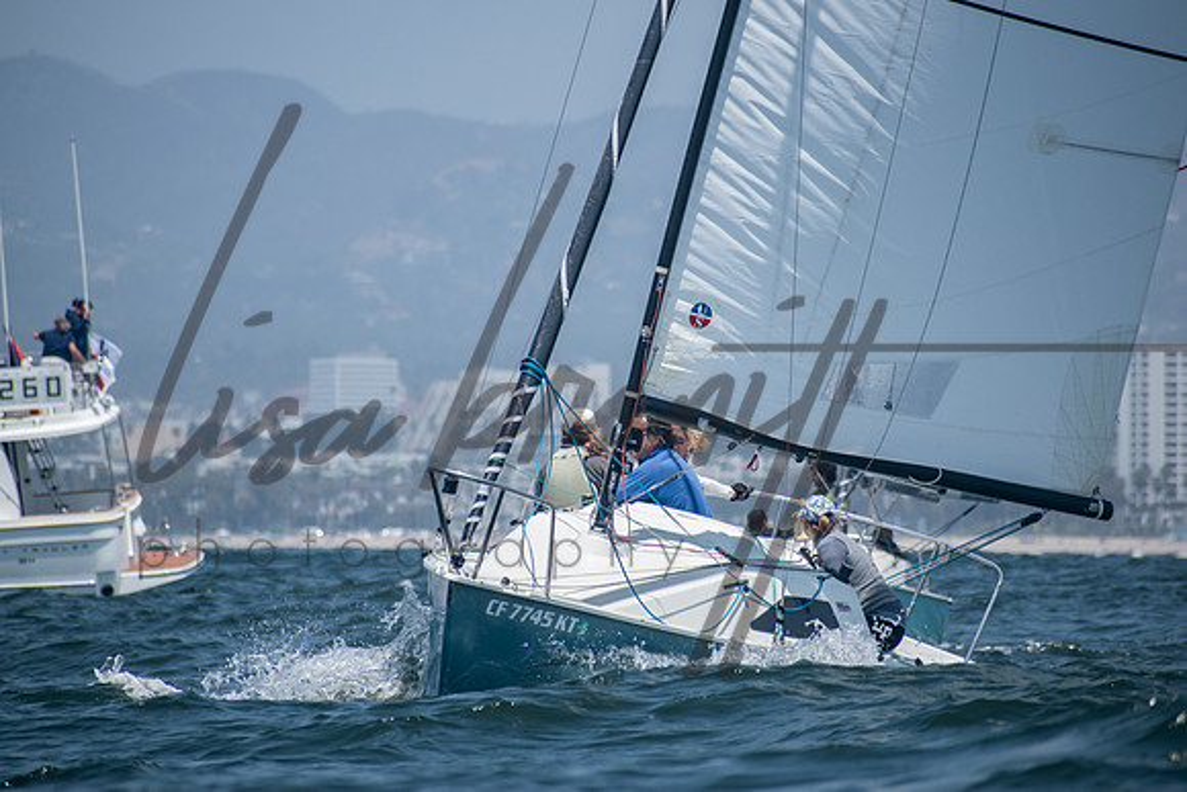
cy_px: 396
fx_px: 14840
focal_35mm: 450
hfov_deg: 4.6
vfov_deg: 3.1
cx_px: 594
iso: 400
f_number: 8
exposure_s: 1/1600
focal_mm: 300
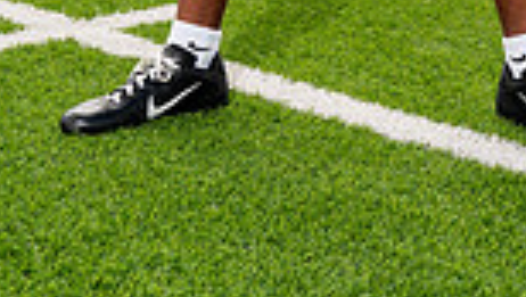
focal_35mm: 110
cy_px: -406
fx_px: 1536
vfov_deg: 9.8
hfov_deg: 19.4
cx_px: 328
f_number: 5.6
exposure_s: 1/640
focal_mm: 36
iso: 100
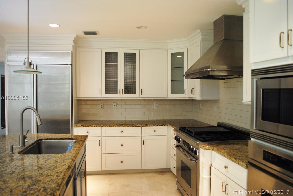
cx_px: 146
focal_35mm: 27
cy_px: 98
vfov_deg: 48.0
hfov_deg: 67.3
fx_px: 220
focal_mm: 18
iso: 250
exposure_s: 1/30
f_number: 3.5
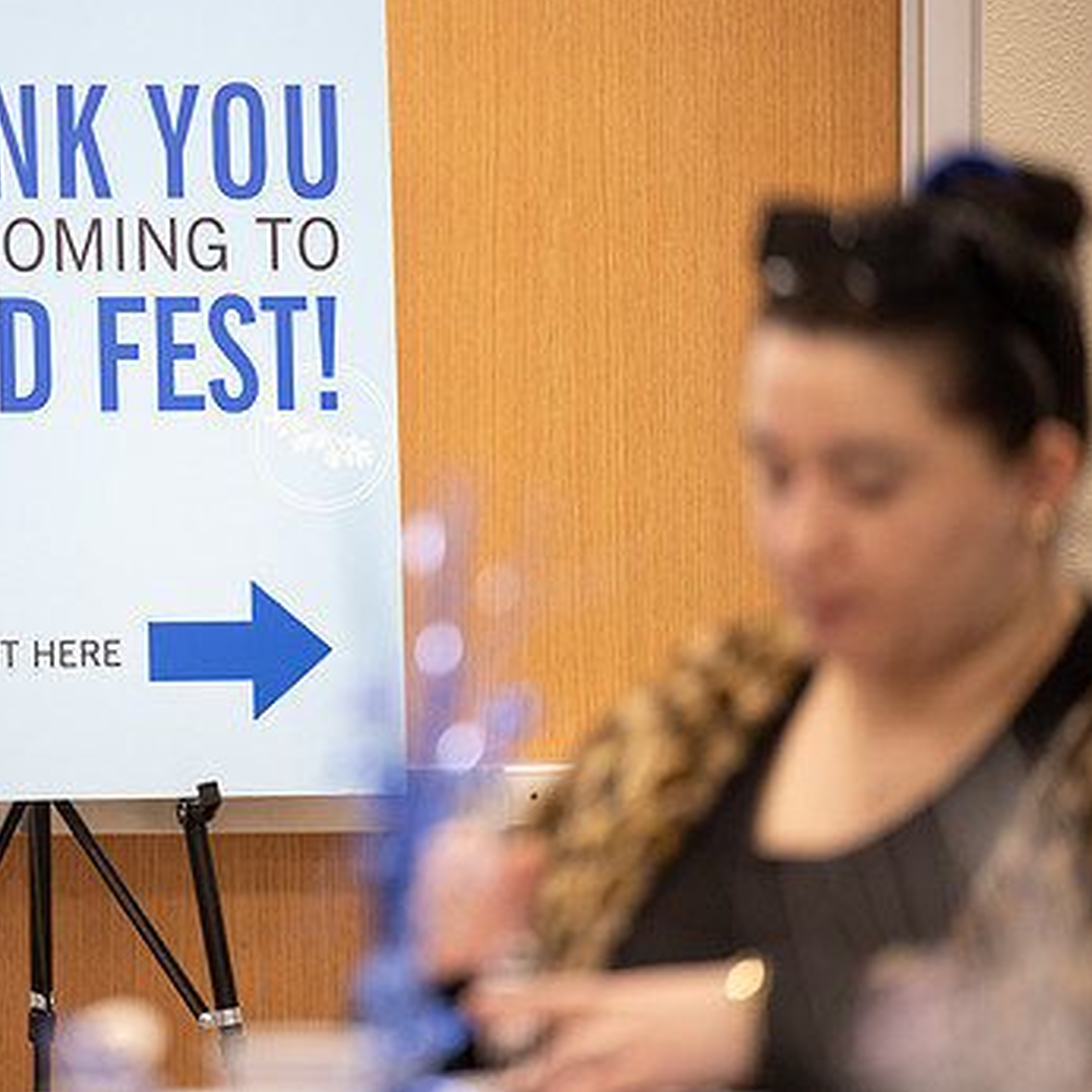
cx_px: 183
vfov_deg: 6.1
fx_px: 10172
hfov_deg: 6.1
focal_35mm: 285
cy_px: 484
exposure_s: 1/200
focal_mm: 200
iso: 1000
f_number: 2.8
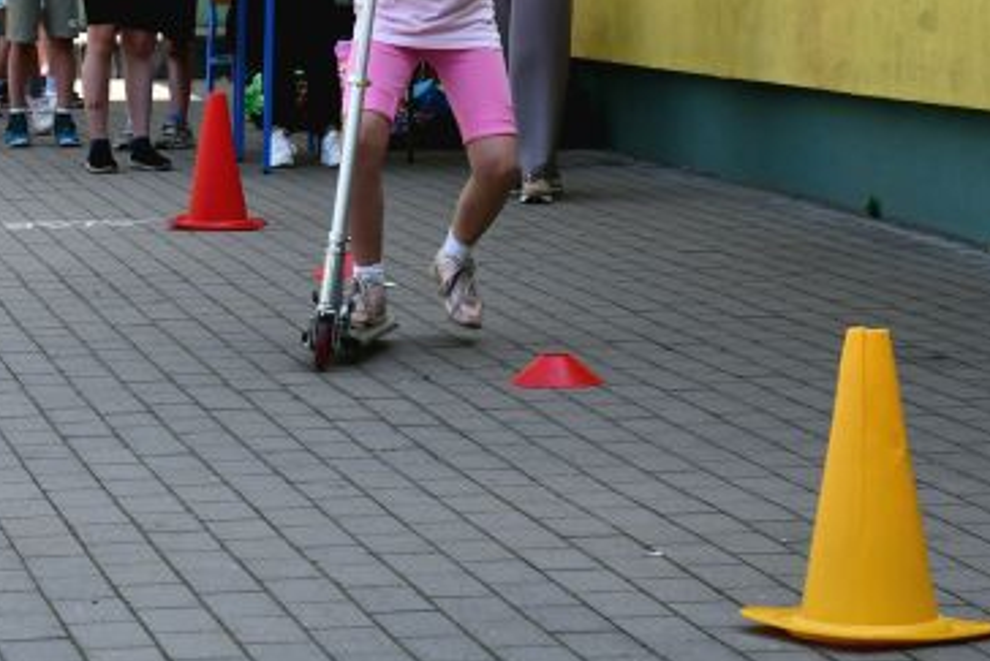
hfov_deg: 14.5
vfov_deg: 9.6
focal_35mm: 141
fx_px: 3879
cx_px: 383
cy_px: -133
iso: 160
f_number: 8
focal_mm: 38
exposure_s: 1/250
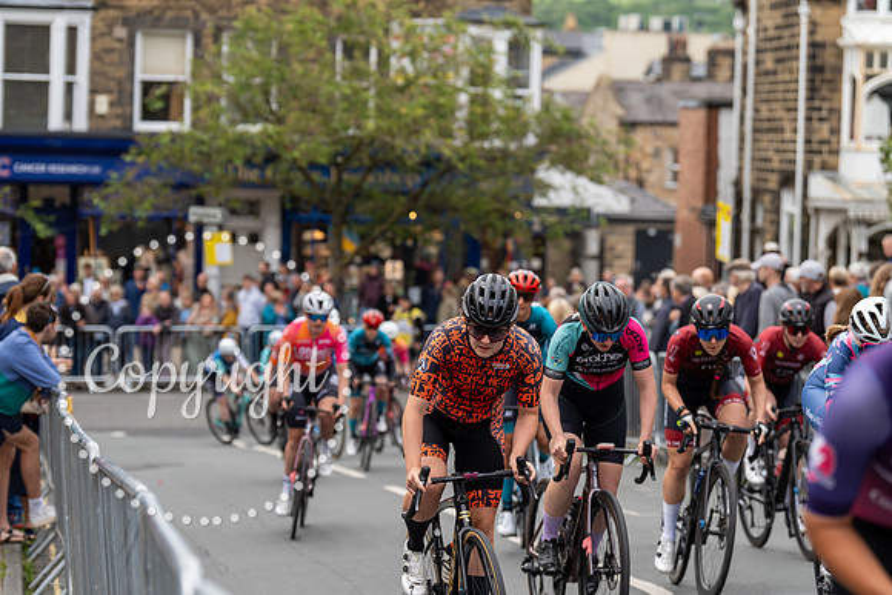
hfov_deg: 18.8
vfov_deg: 12.6
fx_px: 2701
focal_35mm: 109
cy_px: 298
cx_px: 446
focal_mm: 109
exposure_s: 1/500
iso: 500
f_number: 3.5
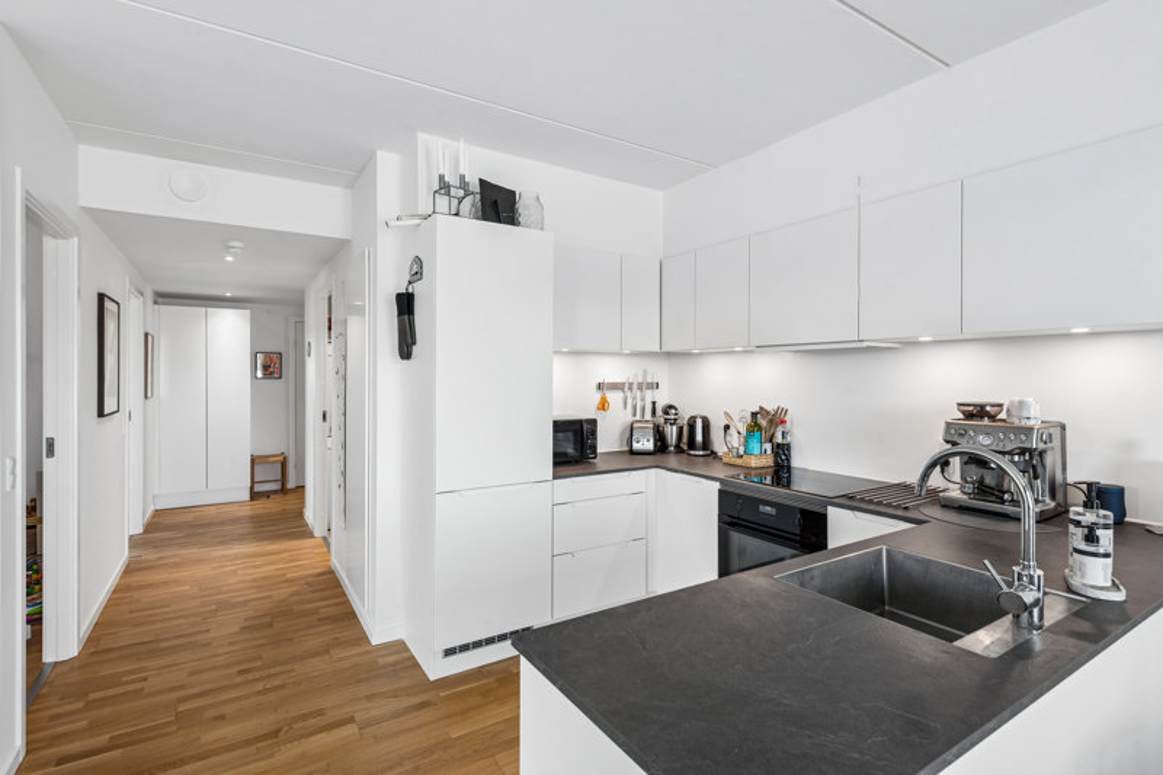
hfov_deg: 90.0
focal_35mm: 18
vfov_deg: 67.4
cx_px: 582
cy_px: 388
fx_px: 581
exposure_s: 1/10
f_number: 9
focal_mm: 18
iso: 250
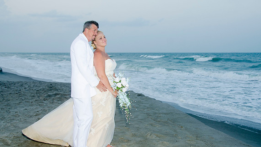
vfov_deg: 27.7
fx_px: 298
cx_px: 133
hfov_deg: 47.4
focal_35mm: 43
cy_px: 79
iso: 100
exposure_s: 1/50
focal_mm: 26
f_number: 5.6
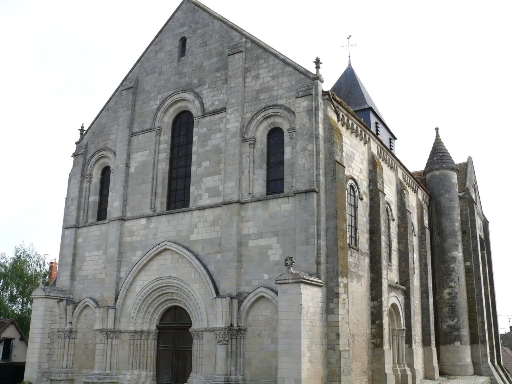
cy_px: 192
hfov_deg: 52.6
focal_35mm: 35
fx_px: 518
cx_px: 256
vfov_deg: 40.7
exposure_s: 1/320
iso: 100
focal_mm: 7.4
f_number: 5.6
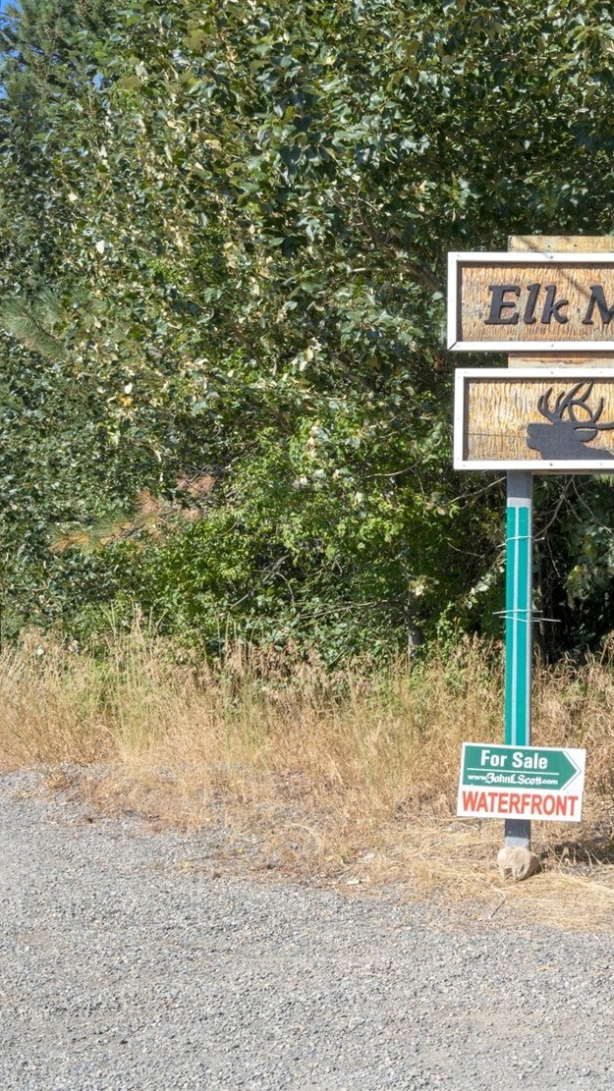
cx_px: 800
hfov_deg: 19.7
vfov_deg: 37.2
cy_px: 537
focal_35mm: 56
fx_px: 1621
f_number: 11
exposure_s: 1/15
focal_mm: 35
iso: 100
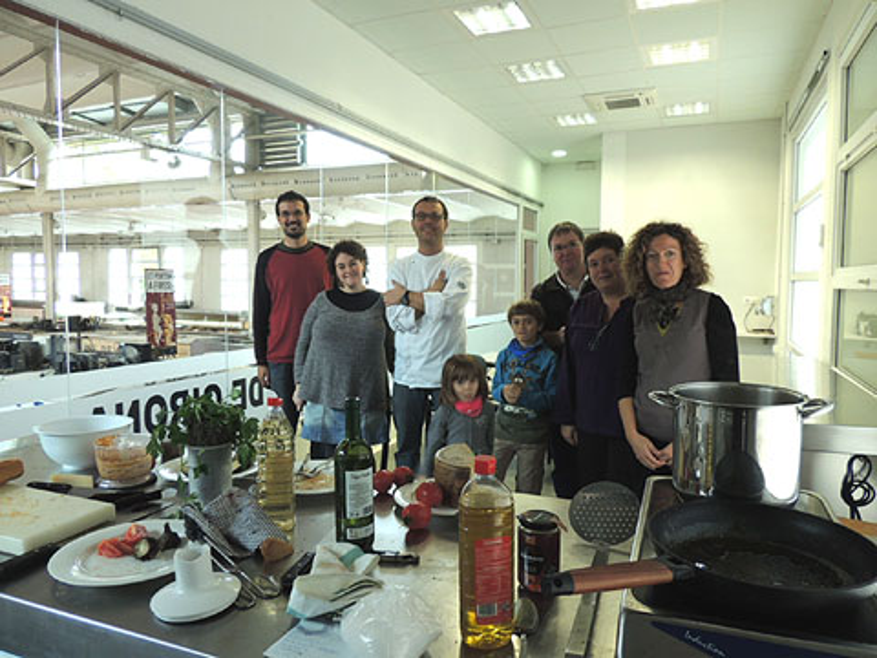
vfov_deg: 56.8
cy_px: 329
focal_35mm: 24
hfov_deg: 71.6
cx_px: 438
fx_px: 608
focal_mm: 4.3
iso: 100
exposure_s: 1/30
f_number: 3
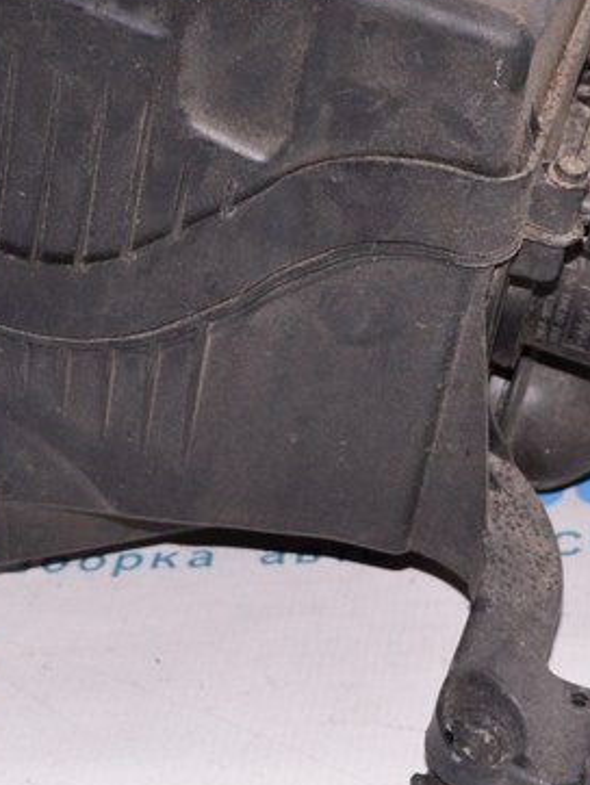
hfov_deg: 13.0
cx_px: 423
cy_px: 255
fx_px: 2588
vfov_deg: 17.2
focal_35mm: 114
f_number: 8
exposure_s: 1/200
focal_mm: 28
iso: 1600
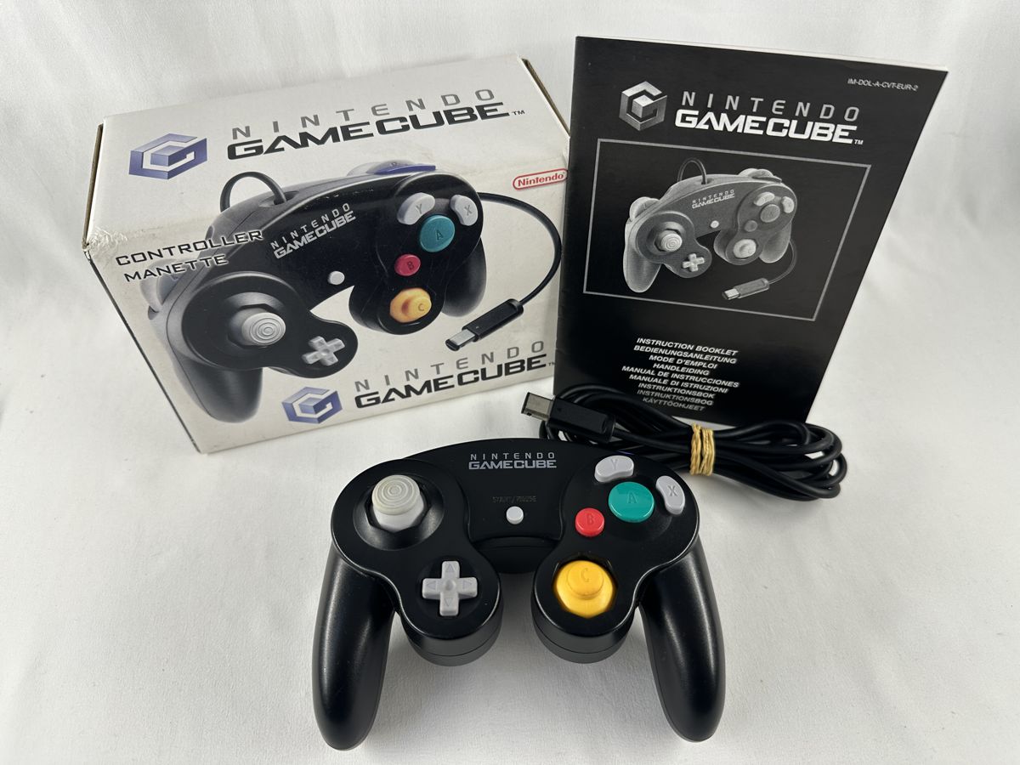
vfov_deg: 56.8
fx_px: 707
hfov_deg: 71.6
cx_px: 510
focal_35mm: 24
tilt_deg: -47.5
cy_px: 382
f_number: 1.78
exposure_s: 1/111
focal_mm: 6.86
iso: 50
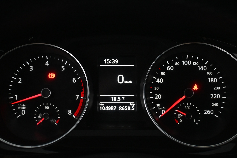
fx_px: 301
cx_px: 118
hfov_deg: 43.0
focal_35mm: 46
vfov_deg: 29.4
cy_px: 79
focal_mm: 30.5
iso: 3200
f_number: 4.8
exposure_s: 1/80
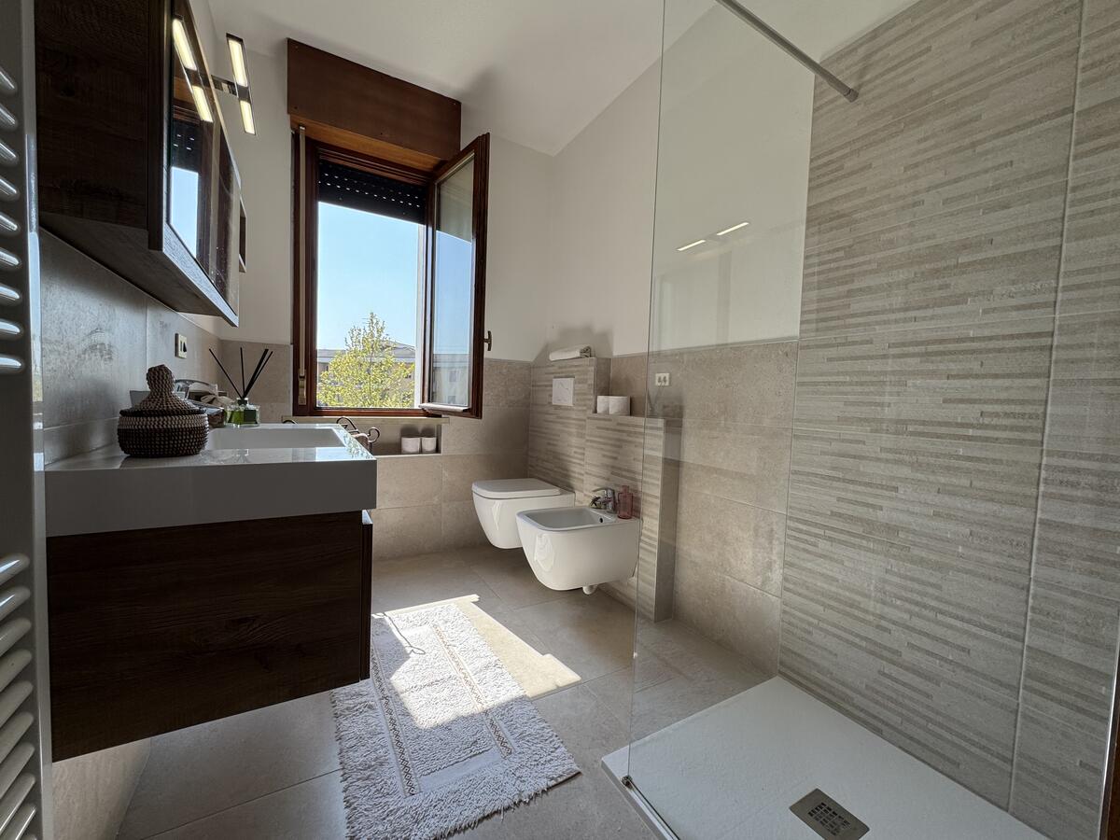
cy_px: 420
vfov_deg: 85.7
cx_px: 560
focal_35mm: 14
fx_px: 453
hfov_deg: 102.1
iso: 40
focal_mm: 2.22
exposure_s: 1/343
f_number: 2.2
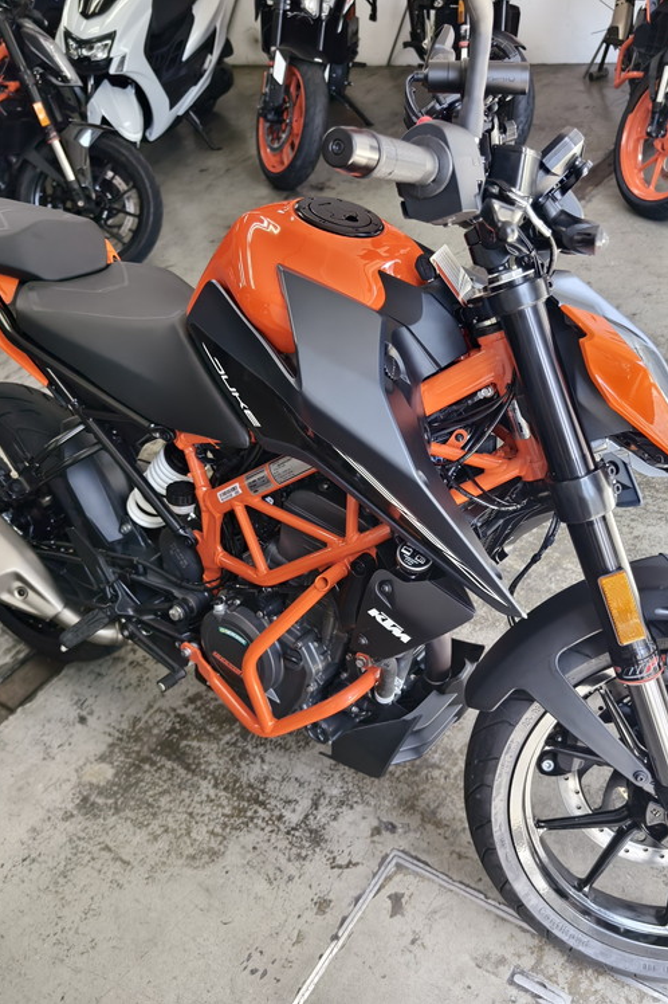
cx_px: 384
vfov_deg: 58.7
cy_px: 502
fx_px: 891
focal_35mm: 32
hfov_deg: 41.0
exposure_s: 1/188
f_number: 1.75
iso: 50
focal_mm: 8.67
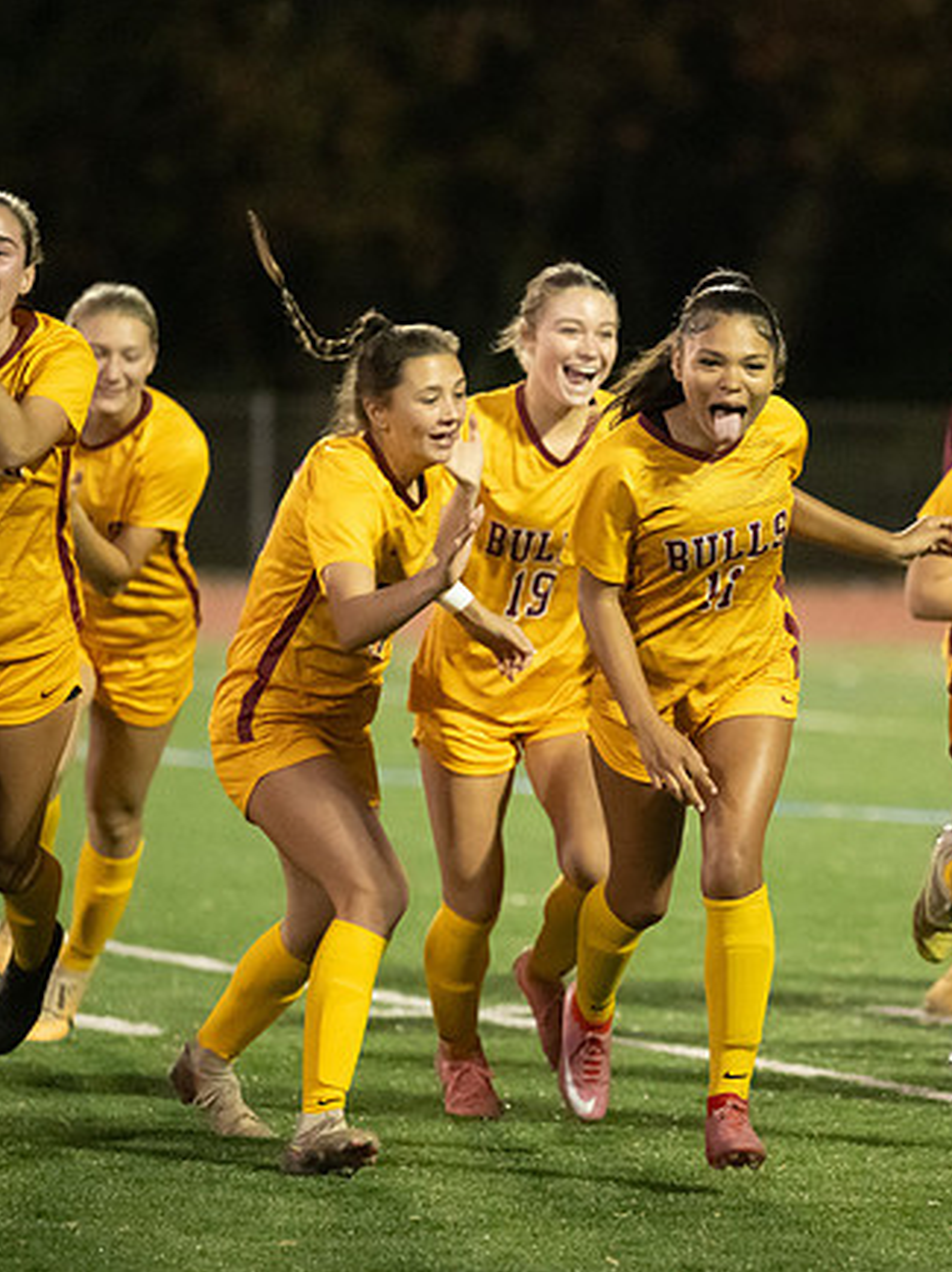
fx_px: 11746
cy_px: 654
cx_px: 710
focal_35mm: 320
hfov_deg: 4.6
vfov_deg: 6.2
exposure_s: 1/640
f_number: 2.8
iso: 11400
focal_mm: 175
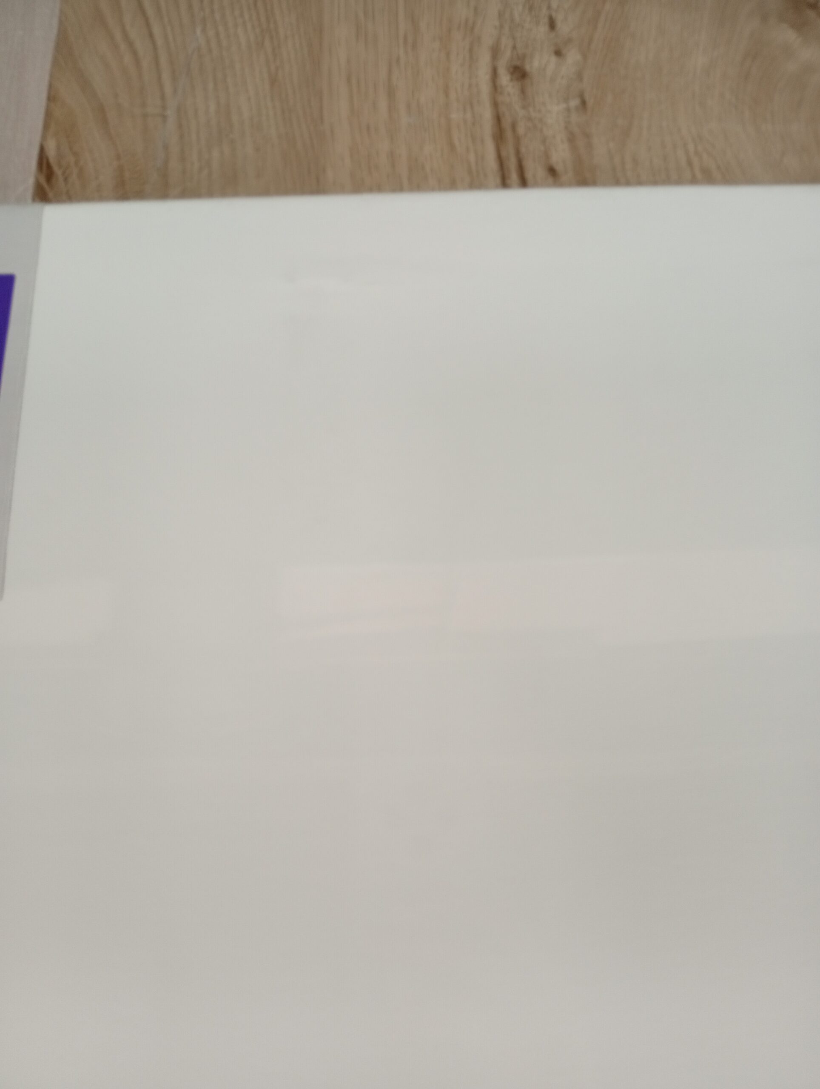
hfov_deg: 51.5
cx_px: 410
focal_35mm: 27
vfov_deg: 65.2
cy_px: 544
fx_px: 851
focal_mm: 3.98
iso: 229
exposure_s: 1/50
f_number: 1.8
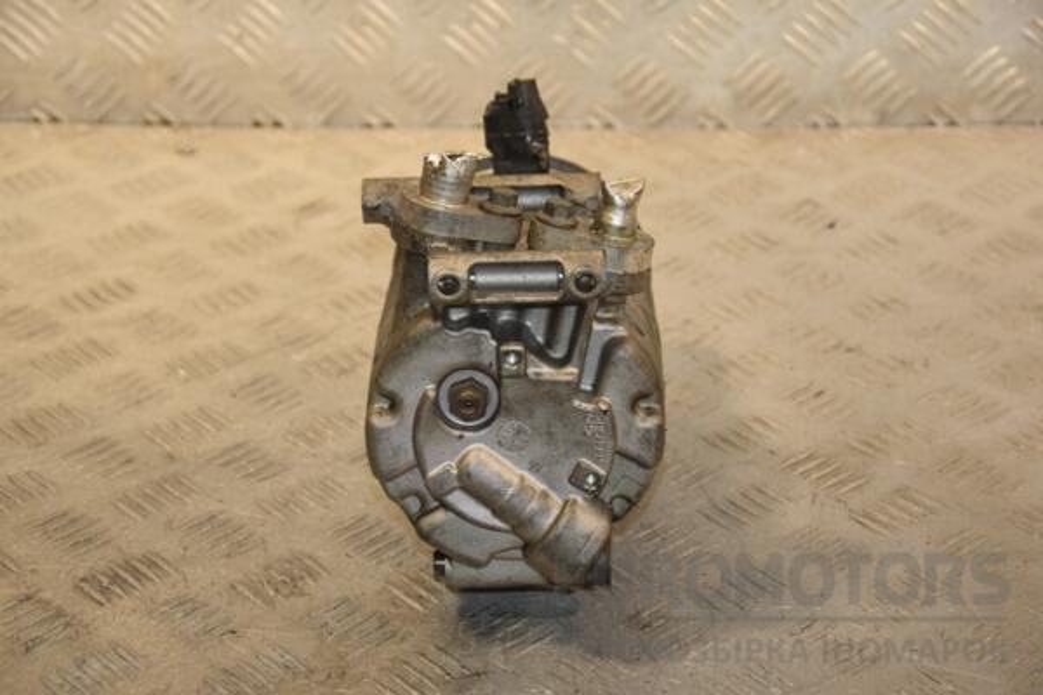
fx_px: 2694
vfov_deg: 14.7
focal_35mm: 93
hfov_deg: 21.9
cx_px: 522
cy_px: 348
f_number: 5.3
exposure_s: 1/200
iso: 800
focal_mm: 62
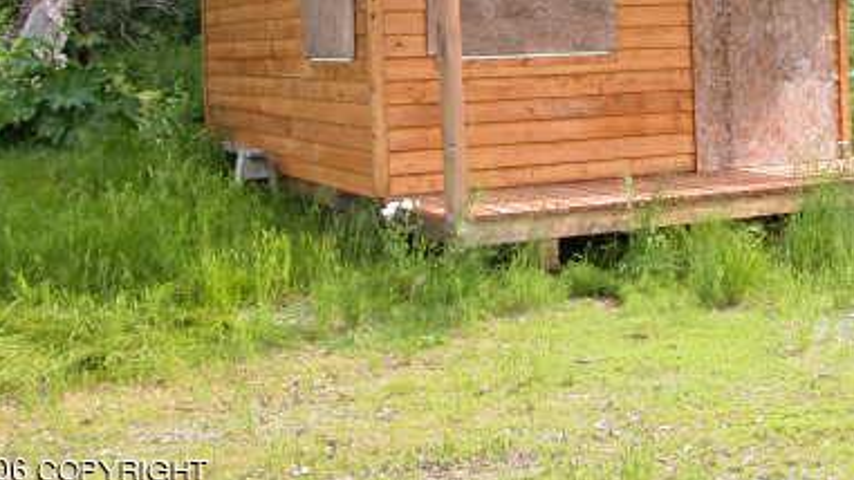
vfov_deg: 18.2
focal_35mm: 64
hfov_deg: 32.2
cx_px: 641
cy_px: -38
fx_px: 1449
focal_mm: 8.9
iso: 100
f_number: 4.5
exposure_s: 1/156
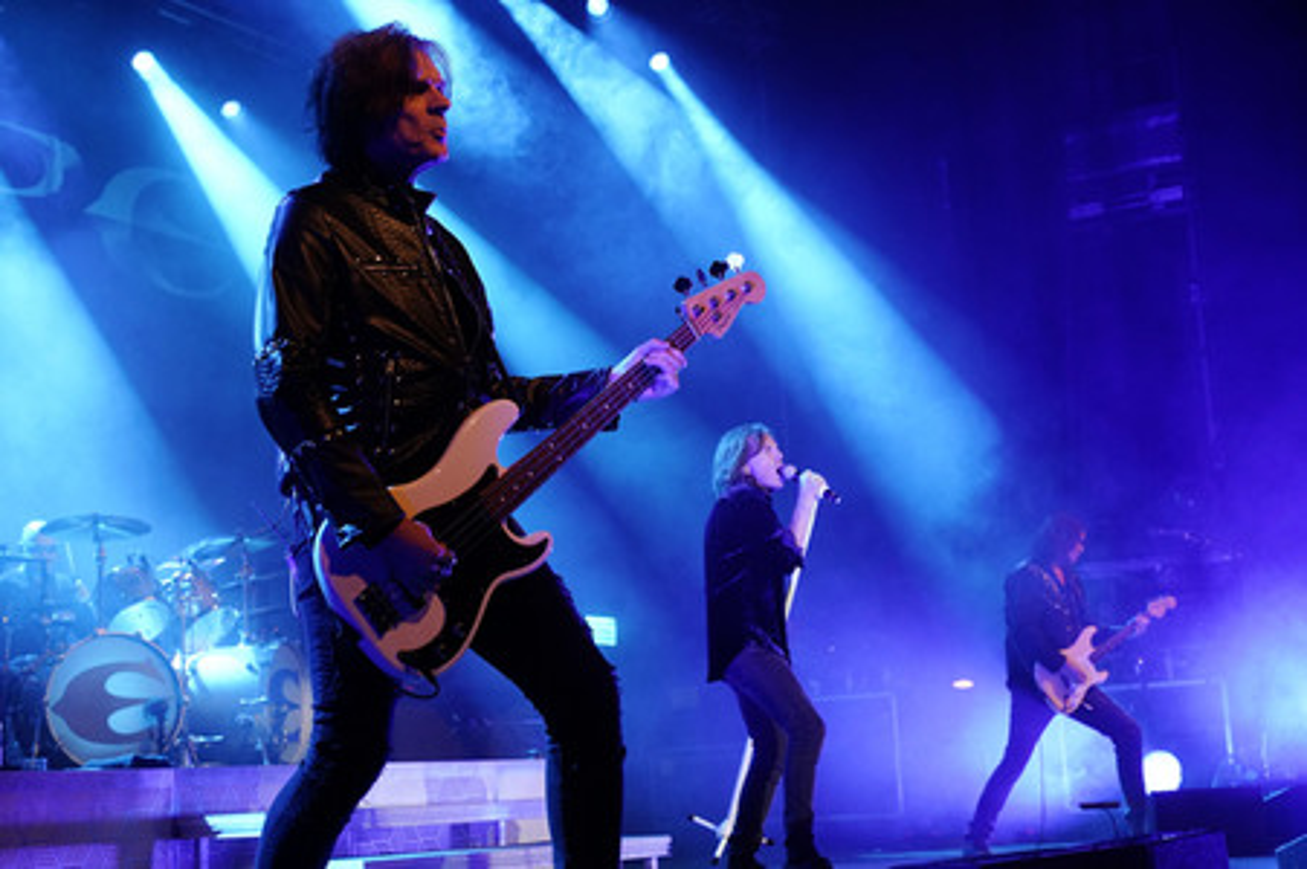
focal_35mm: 47
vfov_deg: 28.6
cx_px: 654
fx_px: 1705
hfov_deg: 41.9
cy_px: 434
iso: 2500
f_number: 5.6
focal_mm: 47
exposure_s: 1/320
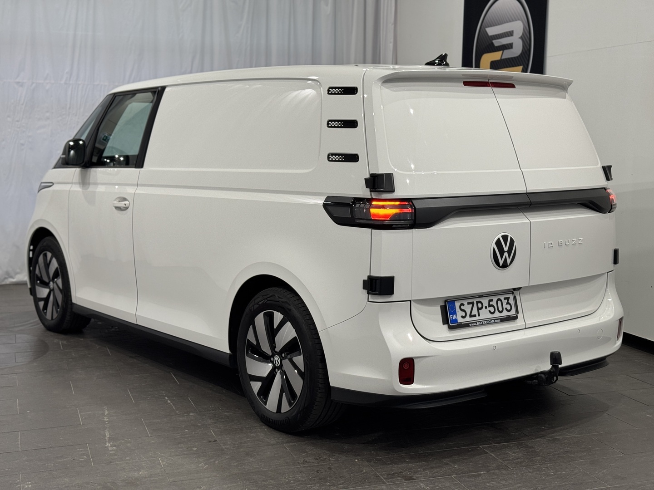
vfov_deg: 30.3
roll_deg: -0.5
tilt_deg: -7.3
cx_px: 327
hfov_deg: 39.7
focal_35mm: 48
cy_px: 245
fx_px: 907
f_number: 1.78
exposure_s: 1/147
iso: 50
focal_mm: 6.76
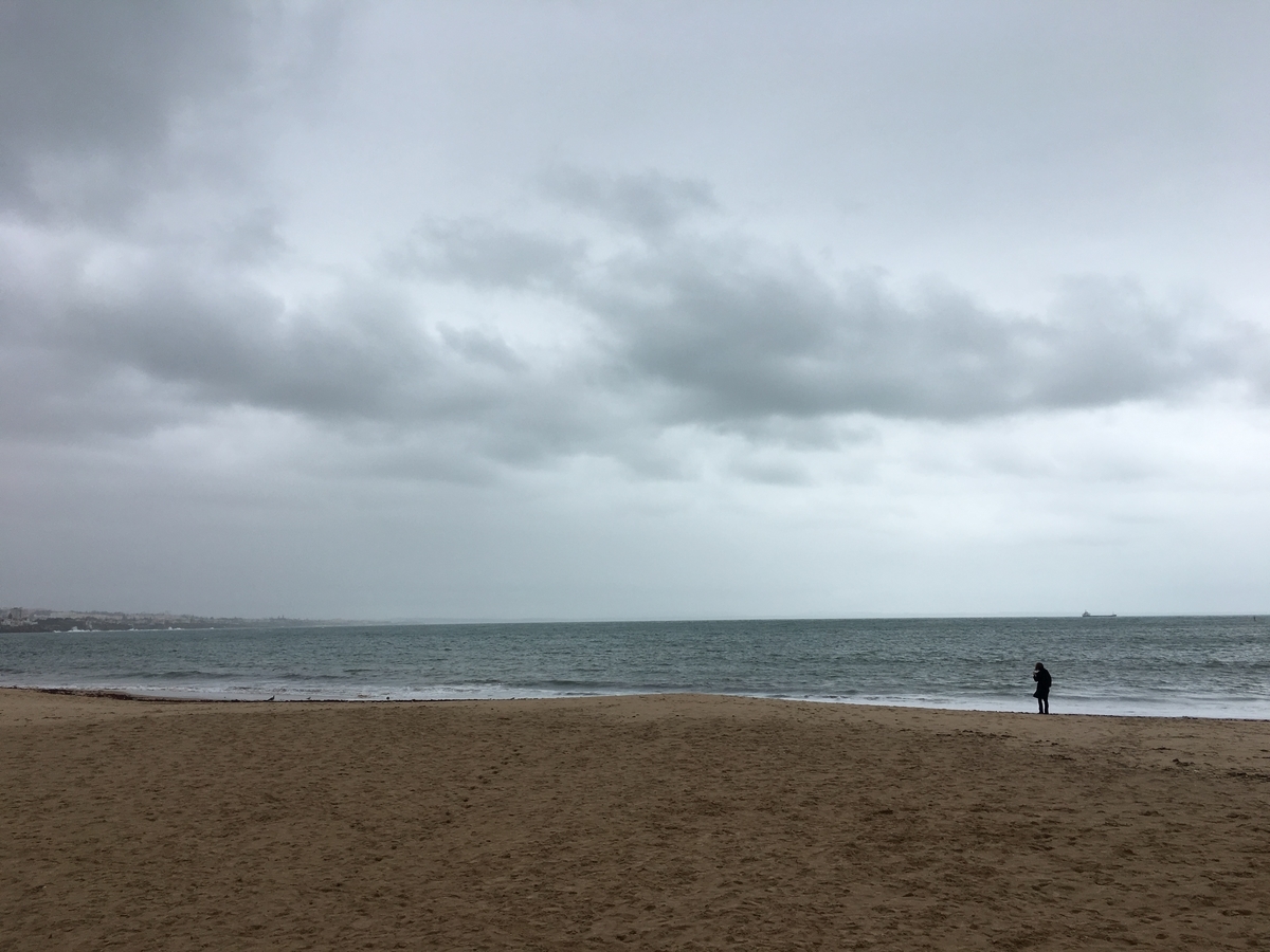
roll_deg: +0.2
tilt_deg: +7.9
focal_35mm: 29
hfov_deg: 61.7
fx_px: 1064
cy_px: 476
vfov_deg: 48.2
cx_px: 635
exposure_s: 1/1261
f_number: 2.2
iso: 25
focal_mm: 4.15
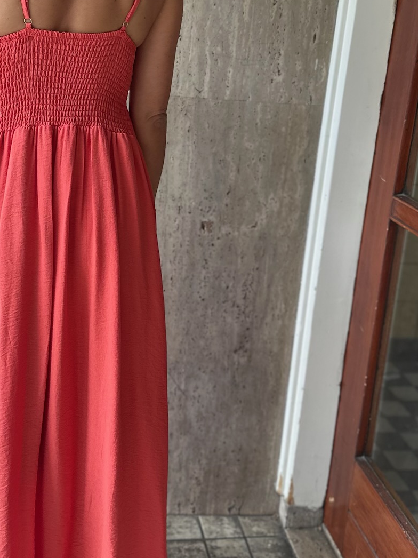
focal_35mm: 47
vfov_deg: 40.1
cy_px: 206
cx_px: 172
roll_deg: -4.9
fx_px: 757
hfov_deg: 30.8
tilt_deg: -14.3
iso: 64
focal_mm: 6.86
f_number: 1.78
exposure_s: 1/121
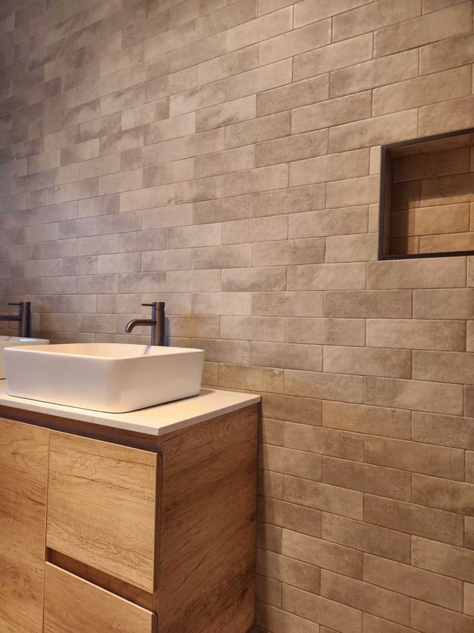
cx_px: 237
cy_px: 316
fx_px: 420
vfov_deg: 73.9
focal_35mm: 23
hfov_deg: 58.9
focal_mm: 5.4
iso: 200
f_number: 1.8
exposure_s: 1/100
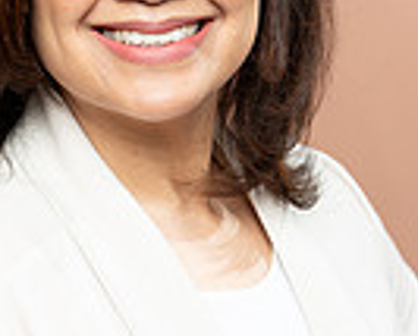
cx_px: 283
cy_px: 220
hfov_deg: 8.6
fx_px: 2790
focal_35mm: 225
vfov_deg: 6.9
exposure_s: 1/160
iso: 320
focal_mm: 71
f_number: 4
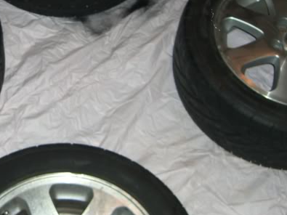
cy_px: 65
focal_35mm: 77
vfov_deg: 19.0
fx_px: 638
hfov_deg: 24.8
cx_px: 47
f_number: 2.8
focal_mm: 7.9
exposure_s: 1/60
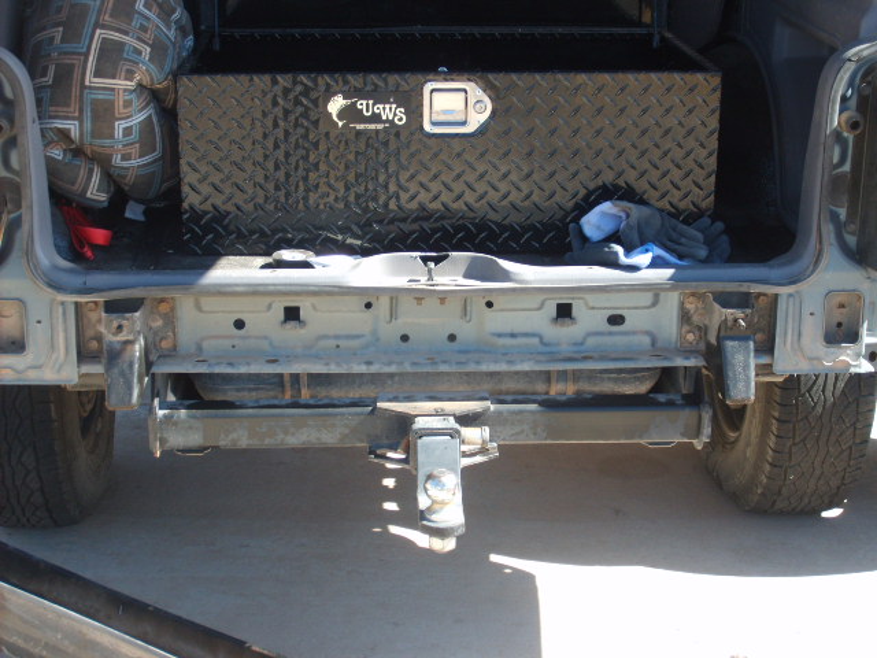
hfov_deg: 31.7
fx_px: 1545
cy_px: 329
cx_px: 438
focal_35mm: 61
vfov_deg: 24.0
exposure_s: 1/180
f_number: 3.6
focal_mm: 10.3
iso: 50
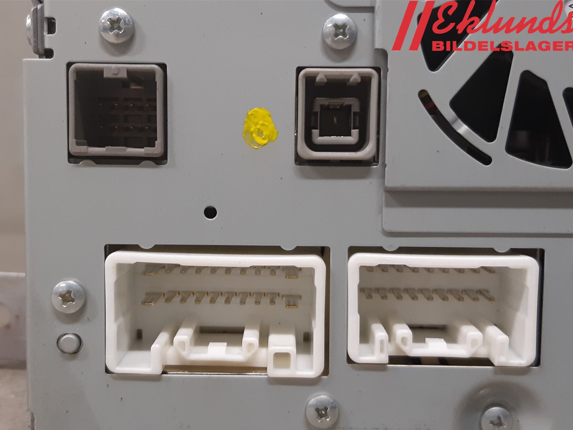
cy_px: 231
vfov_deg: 49.7
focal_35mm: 28
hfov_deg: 63.4
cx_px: 268
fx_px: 463
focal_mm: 3.93
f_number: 1.7
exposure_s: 1/50
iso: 160
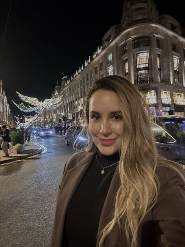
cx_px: 92
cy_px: 124
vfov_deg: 73.9
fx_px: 164
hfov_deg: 58.9
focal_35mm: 23
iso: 500
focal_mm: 2.69
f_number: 1.9
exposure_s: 1/25
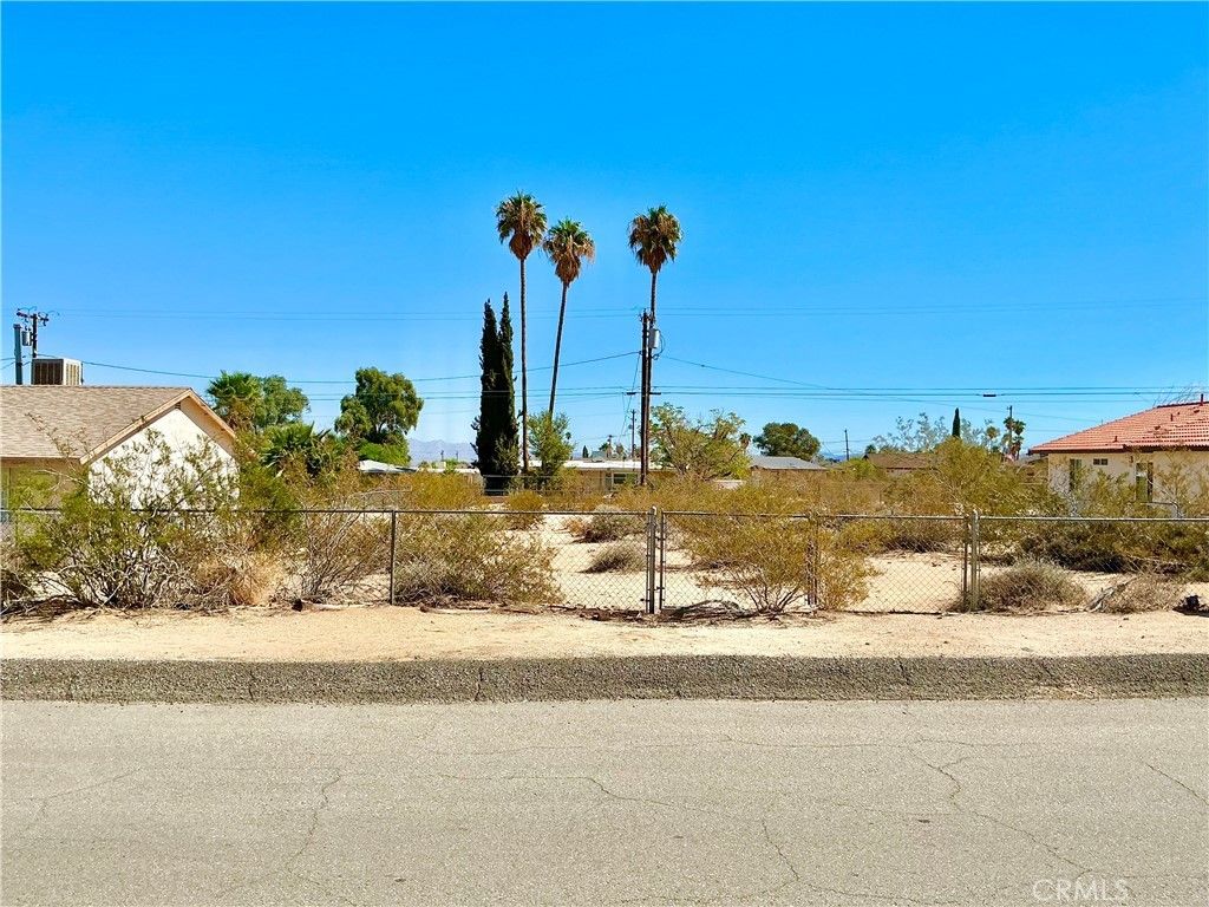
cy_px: 454
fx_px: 1013
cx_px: 604
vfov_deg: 48.2
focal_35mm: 29
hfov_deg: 61.7
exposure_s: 1/2959
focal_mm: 3
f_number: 1.8
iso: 25
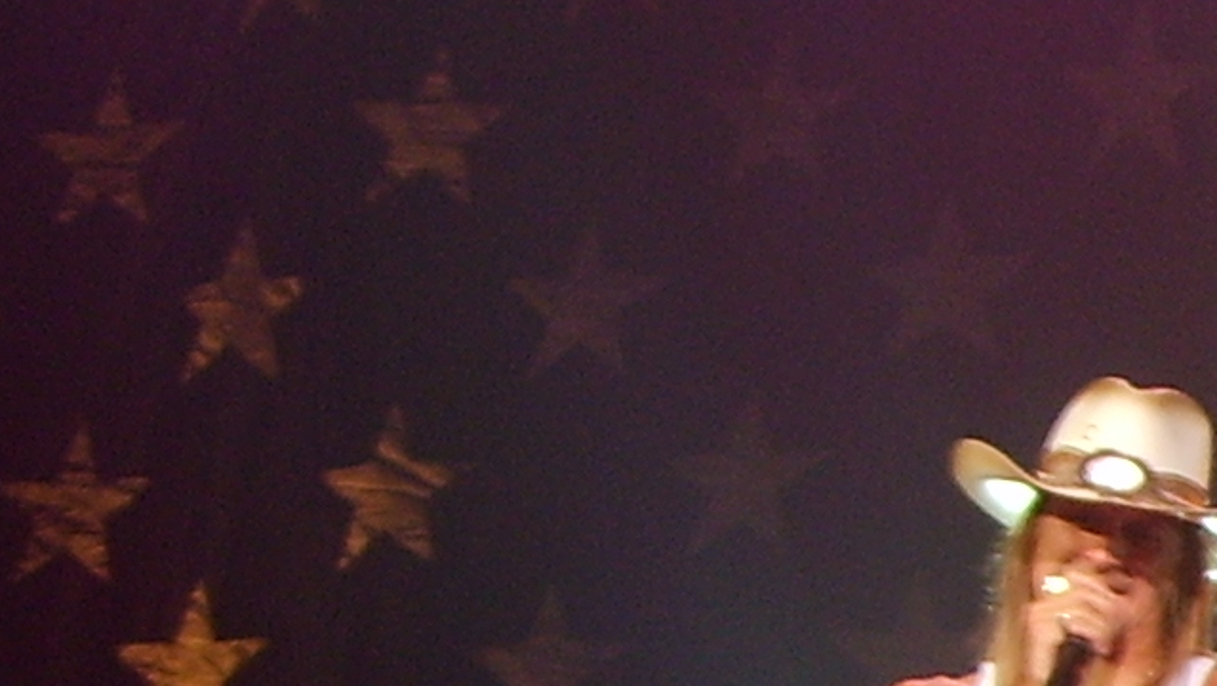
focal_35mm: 168
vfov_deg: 7.1
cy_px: 997
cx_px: 2463
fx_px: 5423
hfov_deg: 11.5
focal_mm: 5.8
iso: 54
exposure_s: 1/30
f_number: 2.8
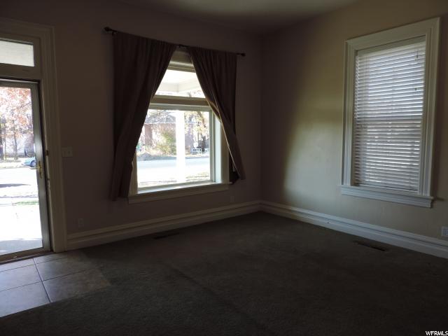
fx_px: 311
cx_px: 224
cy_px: 168
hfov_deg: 71.6
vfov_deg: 56.8
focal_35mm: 24
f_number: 3
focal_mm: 4.3
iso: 80
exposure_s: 1/50
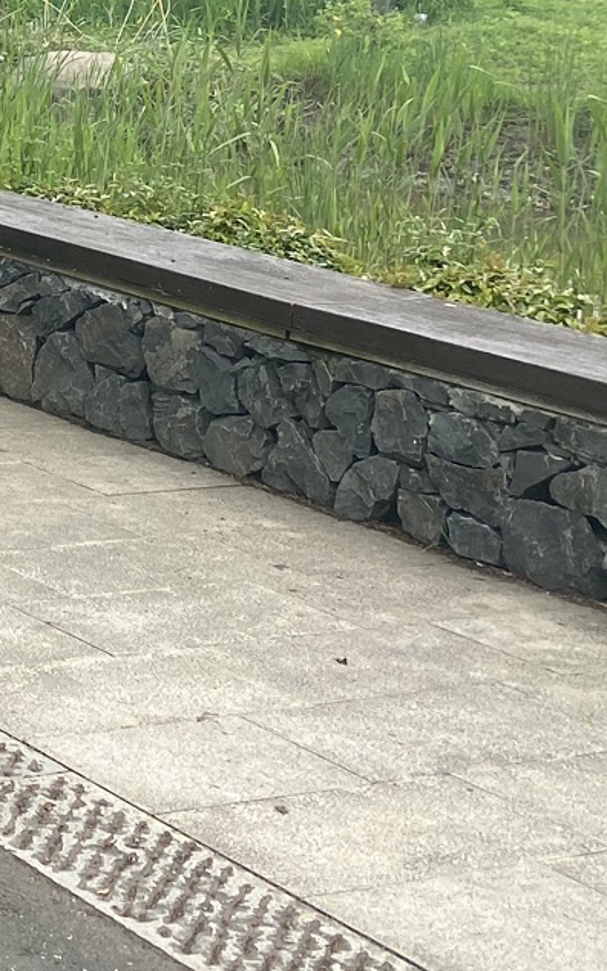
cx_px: -840
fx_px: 2304
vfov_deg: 22.7
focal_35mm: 87
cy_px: -55
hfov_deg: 12.1
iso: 32
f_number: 1.8
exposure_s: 1/912
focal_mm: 4.25
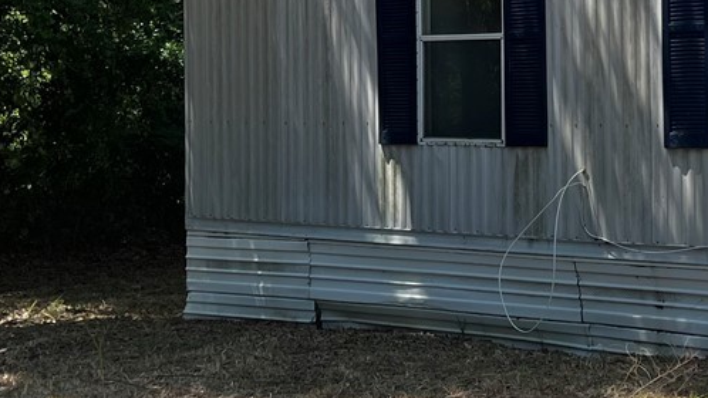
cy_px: 117
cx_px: 678
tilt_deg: -2.0
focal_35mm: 91
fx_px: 1708
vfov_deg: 13.3
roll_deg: +0.6
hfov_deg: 22.7
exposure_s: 1/3077
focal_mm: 5.7
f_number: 1.5
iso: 50
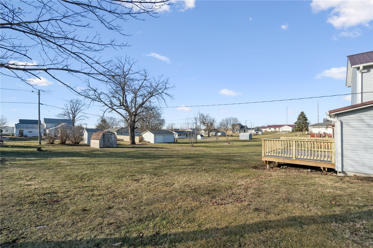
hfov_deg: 96.7
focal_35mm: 16
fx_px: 166
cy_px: 124
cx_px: 186
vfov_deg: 73.7
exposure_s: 1/1000
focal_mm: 16
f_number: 8
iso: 400
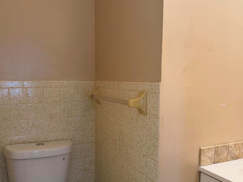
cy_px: 105
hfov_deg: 54.0
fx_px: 239
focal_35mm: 34
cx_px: 120
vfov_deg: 41.7
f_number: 1.78
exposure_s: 1/60
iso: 160
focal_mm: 6.76
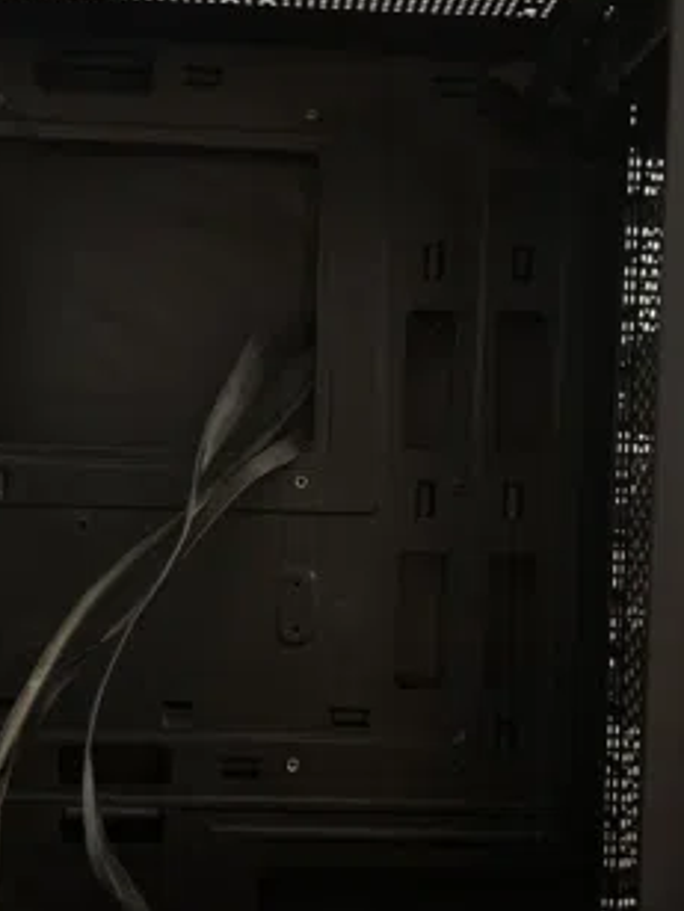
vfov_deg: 42.0
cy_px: 507
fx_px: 1186
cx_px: 299
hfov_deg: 32.1
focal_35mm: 45
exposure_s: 1/17
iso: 2000
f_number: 1.5
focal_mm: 5.7
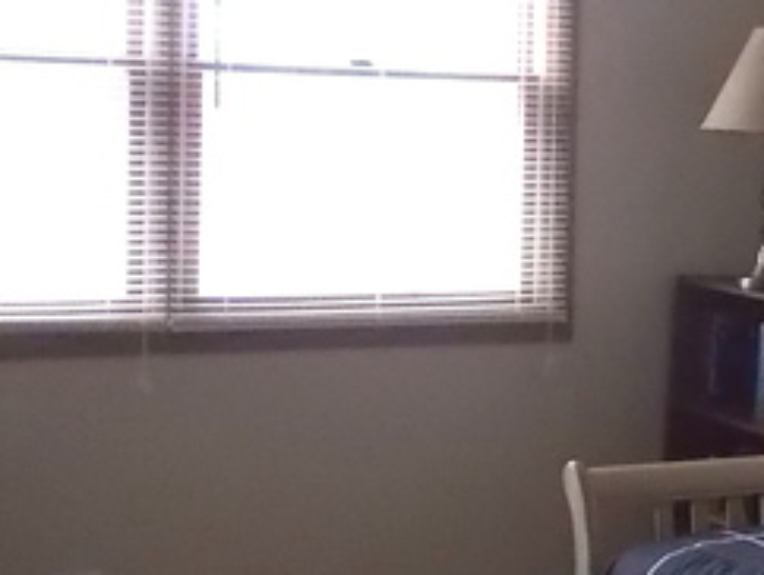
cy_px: 212
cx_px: 654
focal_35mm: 74
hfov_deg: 25.7
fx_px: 1635
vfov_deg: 19.9
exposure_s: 1/200
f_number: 2.7
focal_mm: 4
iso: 400
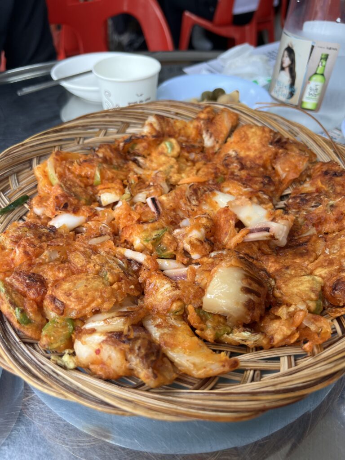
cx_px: 172
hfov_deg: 53.1
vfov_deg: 67.3
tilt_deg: -42.0
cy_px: 230
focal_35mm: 26
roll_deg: +0.4
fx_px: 346
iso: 40
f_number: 1.5
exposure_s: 1/267
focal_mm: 5.7
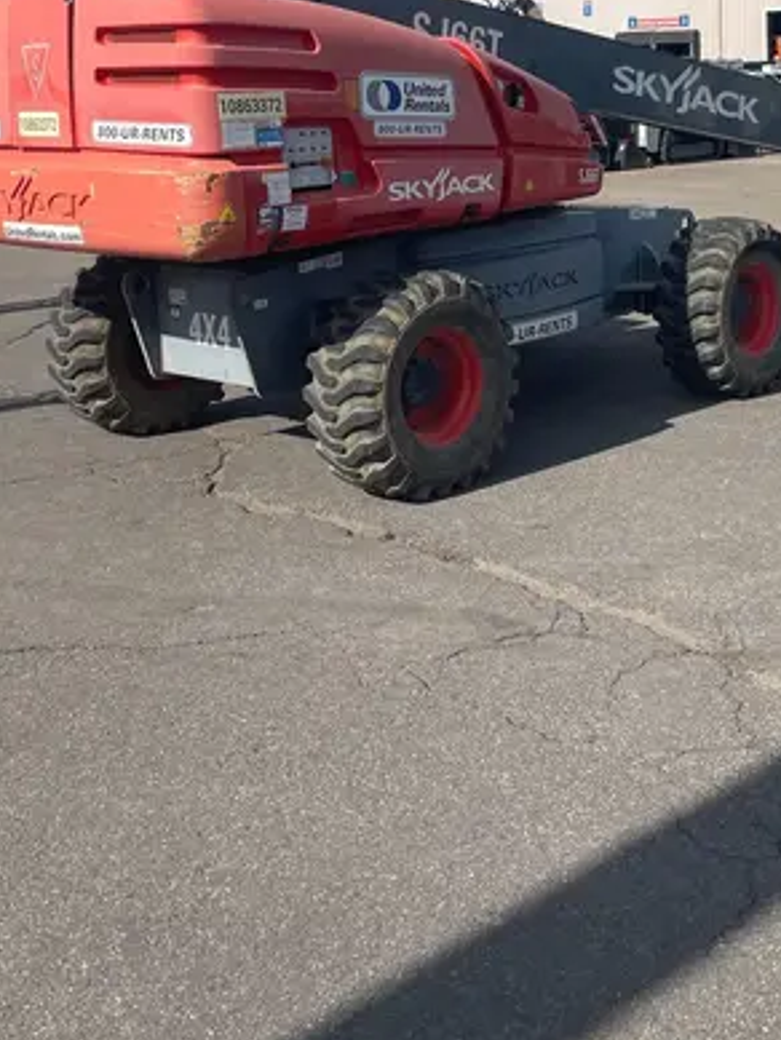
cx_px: 532
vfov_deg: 37.4
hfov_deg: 29.4
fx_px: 1473
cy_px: 194
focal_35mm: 49
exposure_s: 1/4464
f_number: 1.6
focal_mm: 4.2
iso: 32
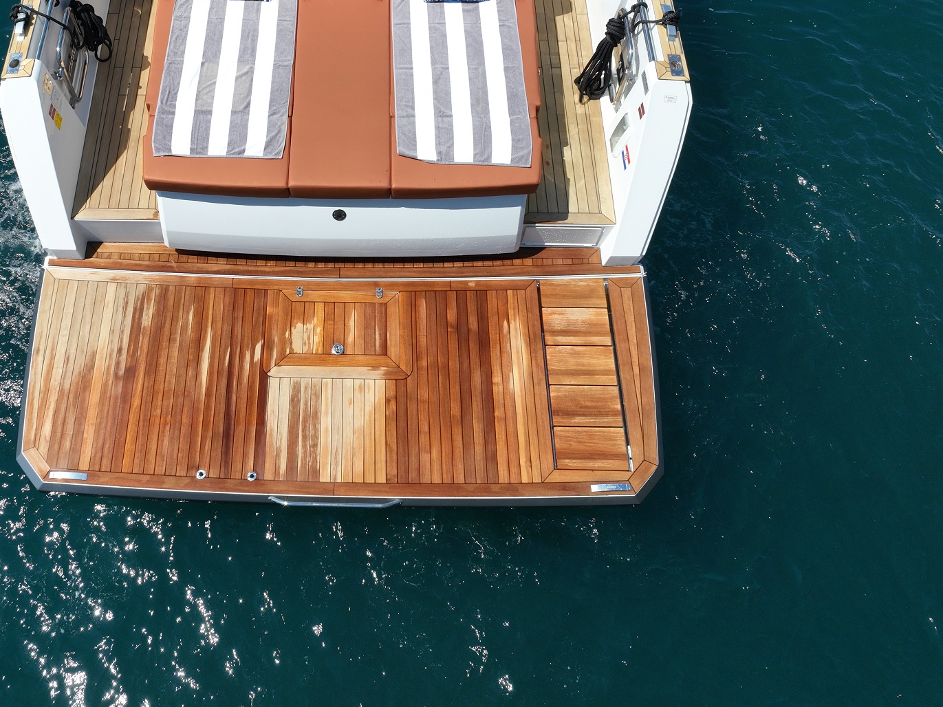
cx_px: 320
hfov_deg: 51.7
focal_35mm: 35
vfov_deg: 40.1
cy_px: 221
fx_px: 953
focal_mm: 12.29
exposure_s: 1/500
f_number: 6.3
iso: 100
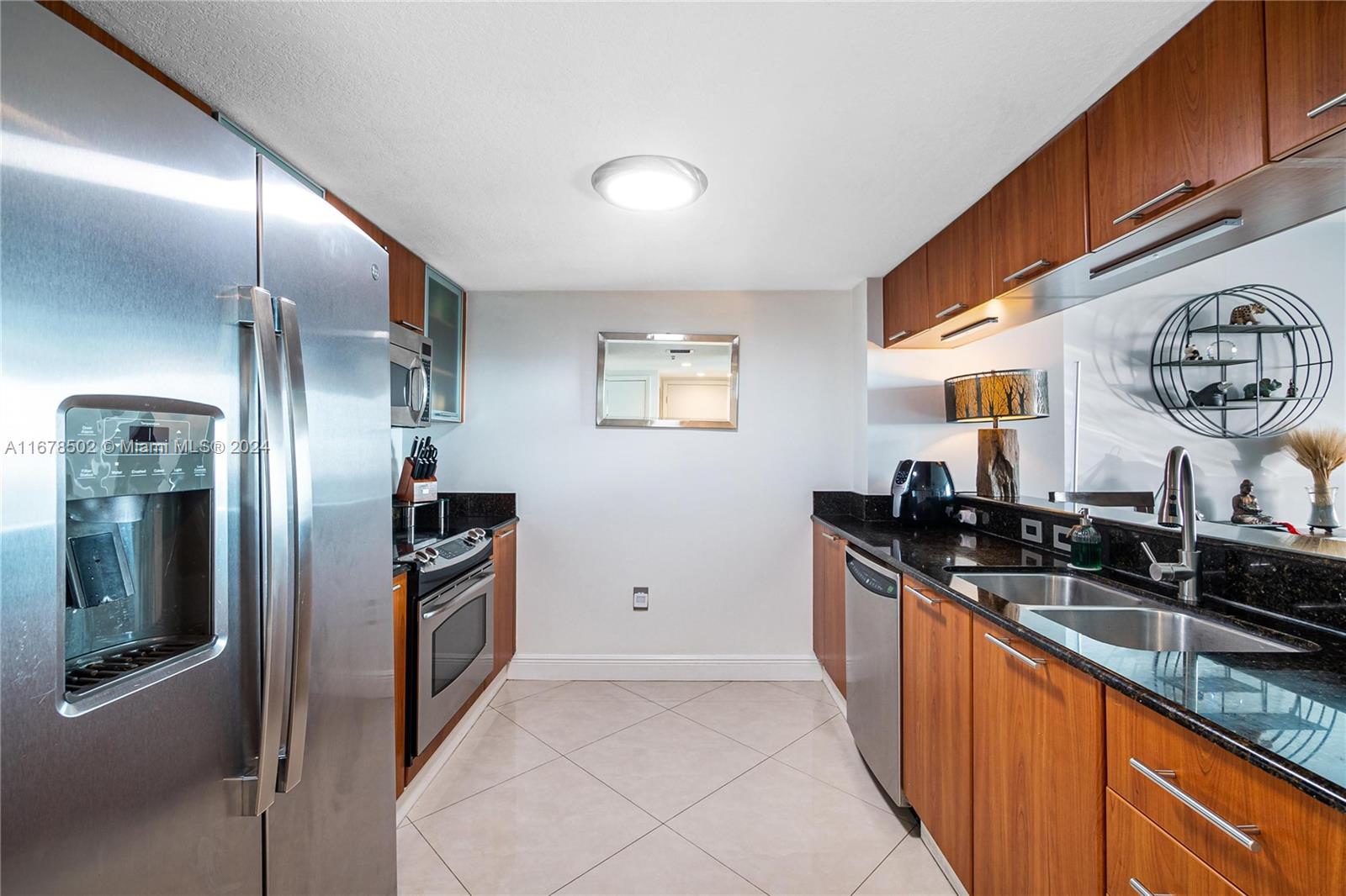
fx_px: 523
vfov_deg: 81.2
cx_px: 673
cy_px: 448
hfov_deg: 104.3
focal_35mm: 14
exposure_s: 1/5
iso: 100
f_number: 5
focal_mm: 7
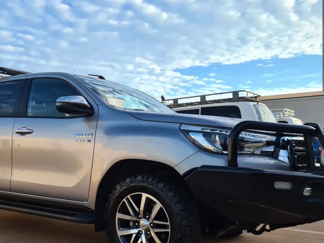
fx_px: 374
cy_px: 150
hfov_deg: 46.0
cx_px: 104
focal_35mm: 40
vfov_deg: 35.8
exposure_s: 1/530
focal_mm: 5.4
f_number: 1.8
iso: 50
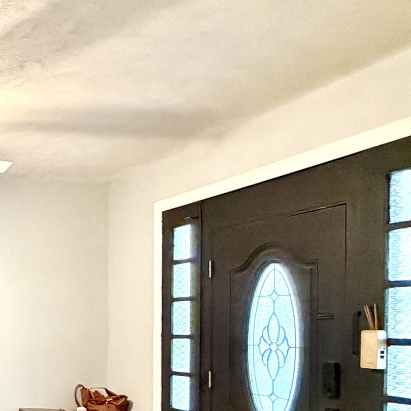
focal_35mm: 43
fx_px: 578
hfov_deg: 26.8
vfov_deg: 37.8
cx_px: -217
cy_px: 326
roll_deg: -0.3
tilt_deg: -0.1
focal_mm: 2.22
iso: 800
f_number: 2.2
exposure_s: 1/60
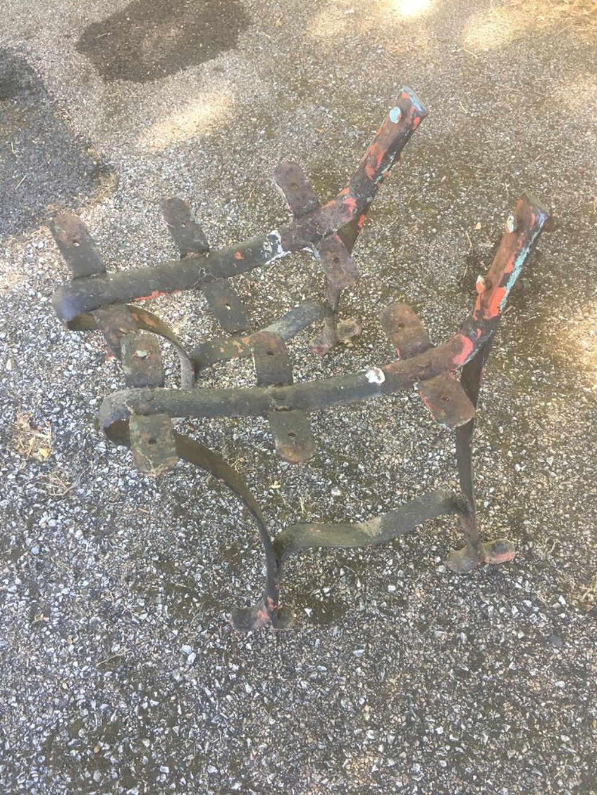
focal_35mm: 29
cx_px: 298
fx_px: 667
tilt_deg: -60.4
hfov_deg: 48.2
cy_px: 398
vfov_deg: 61.7
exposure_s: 1/33
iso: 50
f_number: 2.2
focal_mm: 4.15
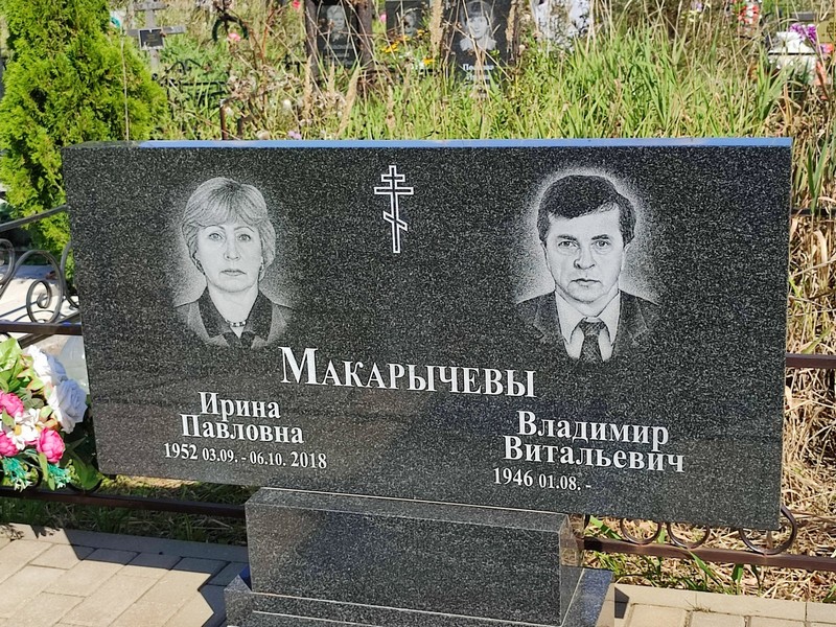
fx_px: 604
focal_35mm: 25
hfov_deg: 69.4
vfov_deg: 54.9
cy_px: 314
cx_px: 418
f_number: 1.9
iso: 50
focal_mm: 6.04
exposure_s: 1/651
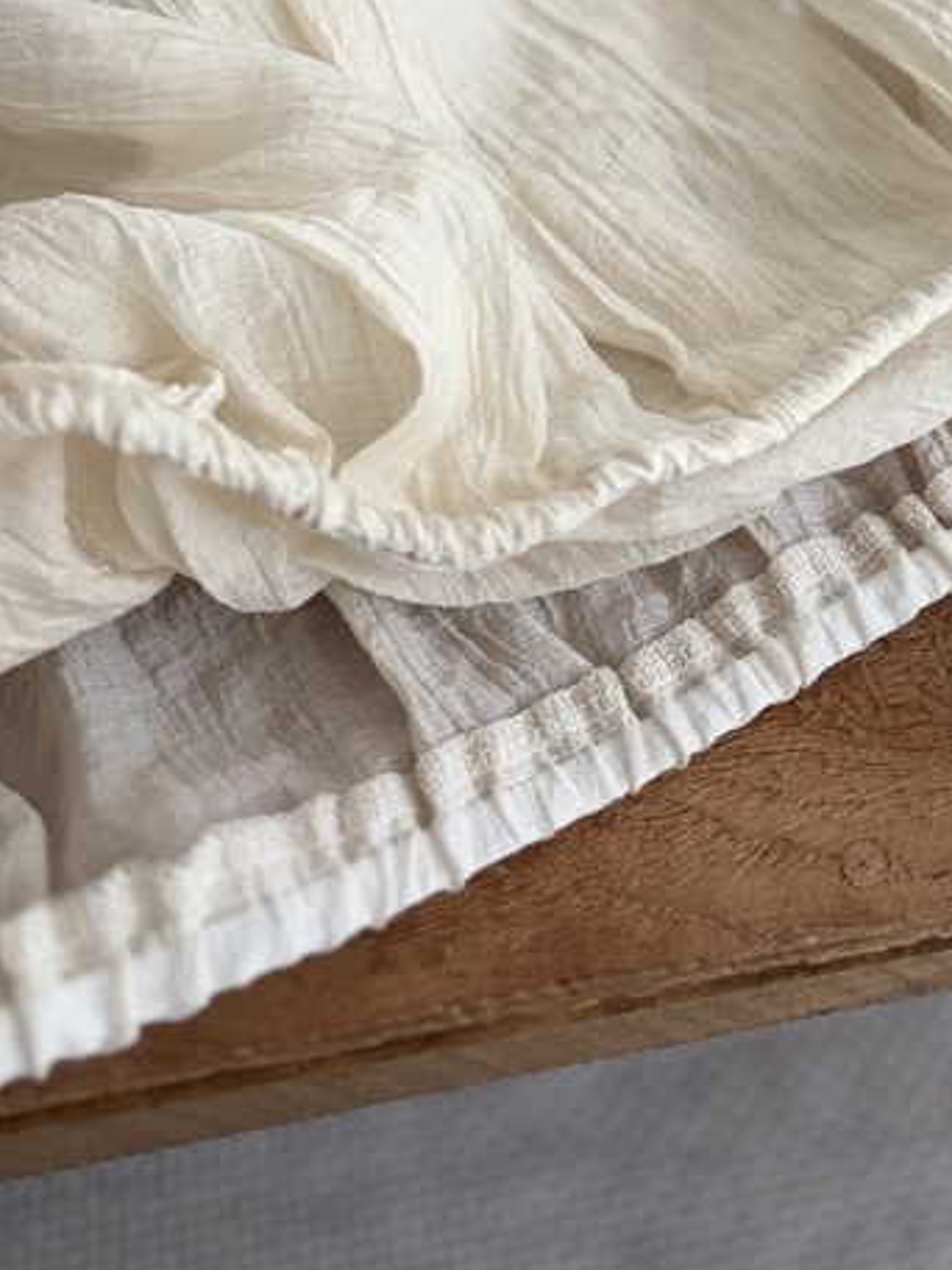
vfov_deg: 30.6
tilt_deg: -45.1
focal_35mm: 57
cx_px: 729
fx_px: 2090
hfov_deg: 25.3
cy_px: -84
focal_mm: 5.96
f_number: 1.6
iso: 200
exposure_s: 1/60
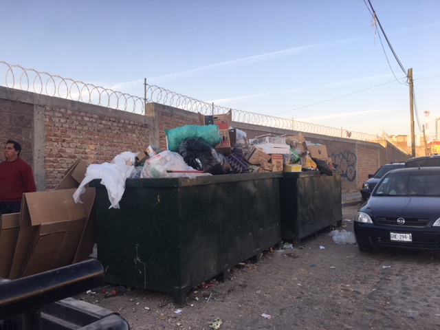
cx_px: 220
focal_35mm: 29
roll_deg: -0.2
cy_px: 165
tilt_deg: +1.2
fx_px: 369
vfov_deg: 48.2
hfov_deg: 61.7
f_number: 2.2
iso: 25
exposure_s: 1/217
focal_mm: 4.15
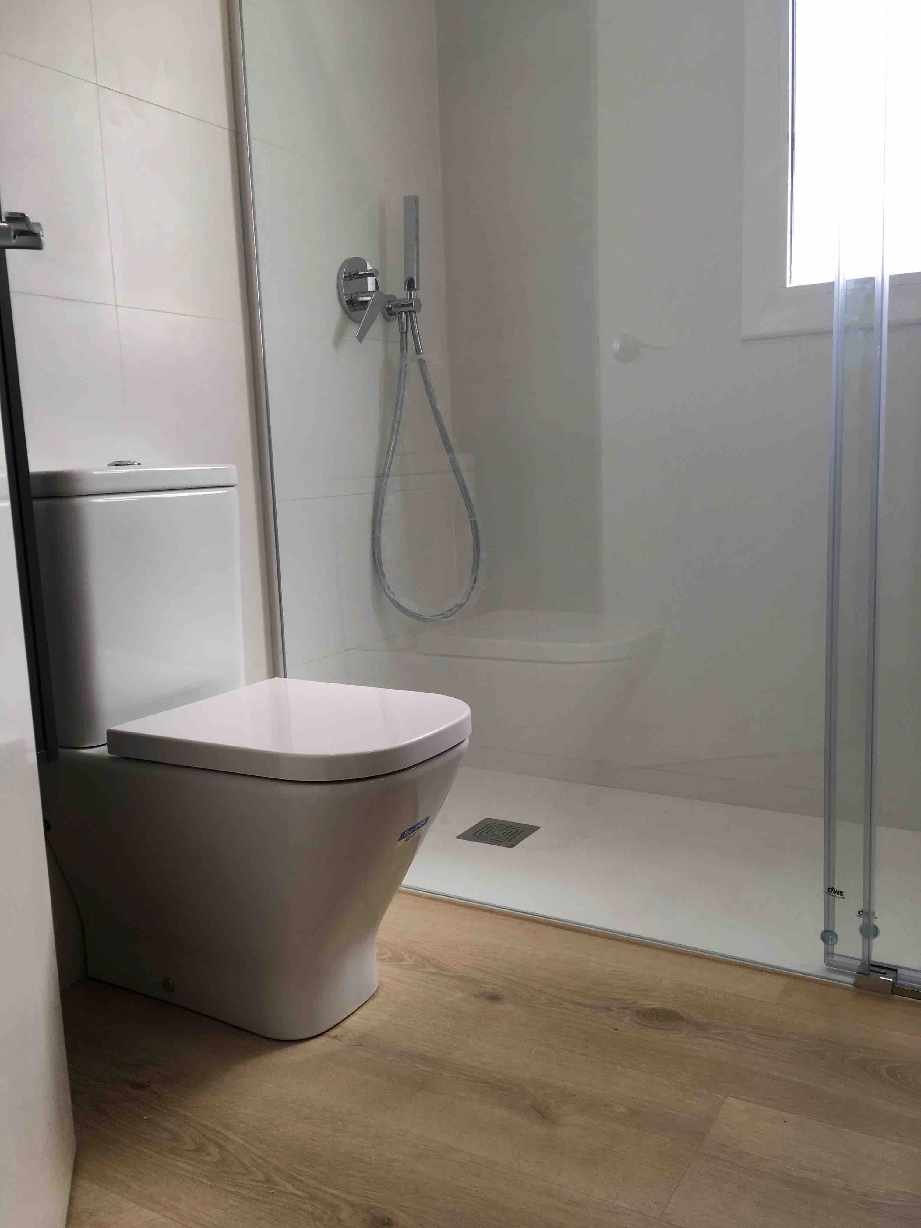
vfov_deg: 61.7
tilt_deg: -9.3
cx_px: 460
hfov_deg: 48.2
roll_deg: +2.3
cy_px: 614
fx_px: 1029
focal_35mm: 29
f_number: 2.2
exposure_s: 1/100
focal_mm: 4.15
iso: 25
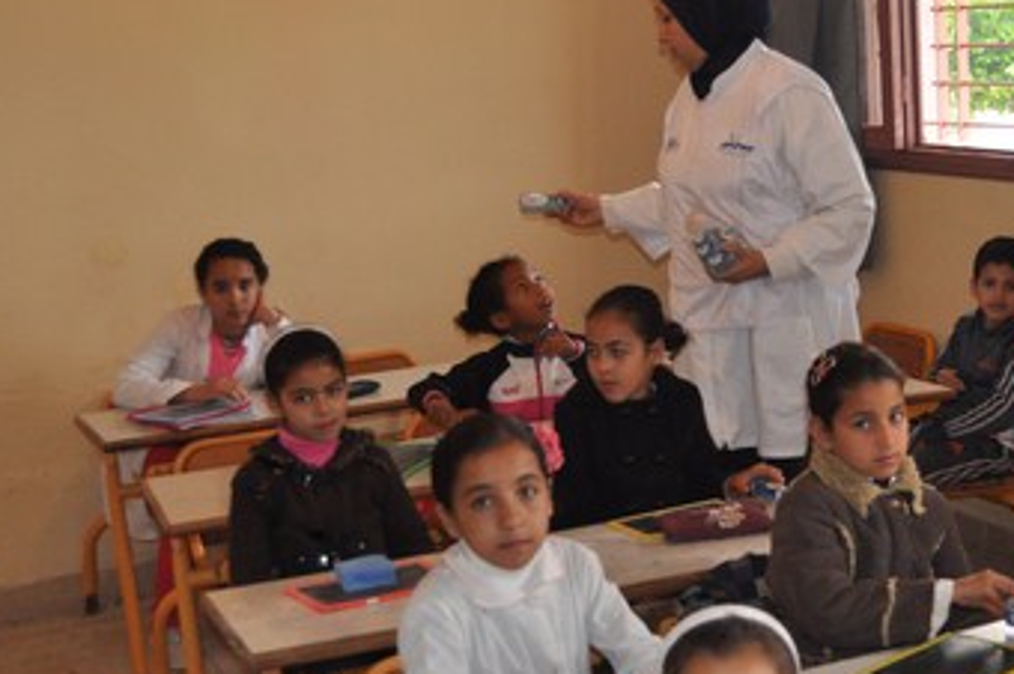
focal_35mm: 65
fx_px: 1827
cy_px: 371
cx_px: 725
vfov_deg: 20.9
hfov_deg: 30.6
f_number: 3.8
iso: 500
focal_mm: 23
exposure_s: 1/125
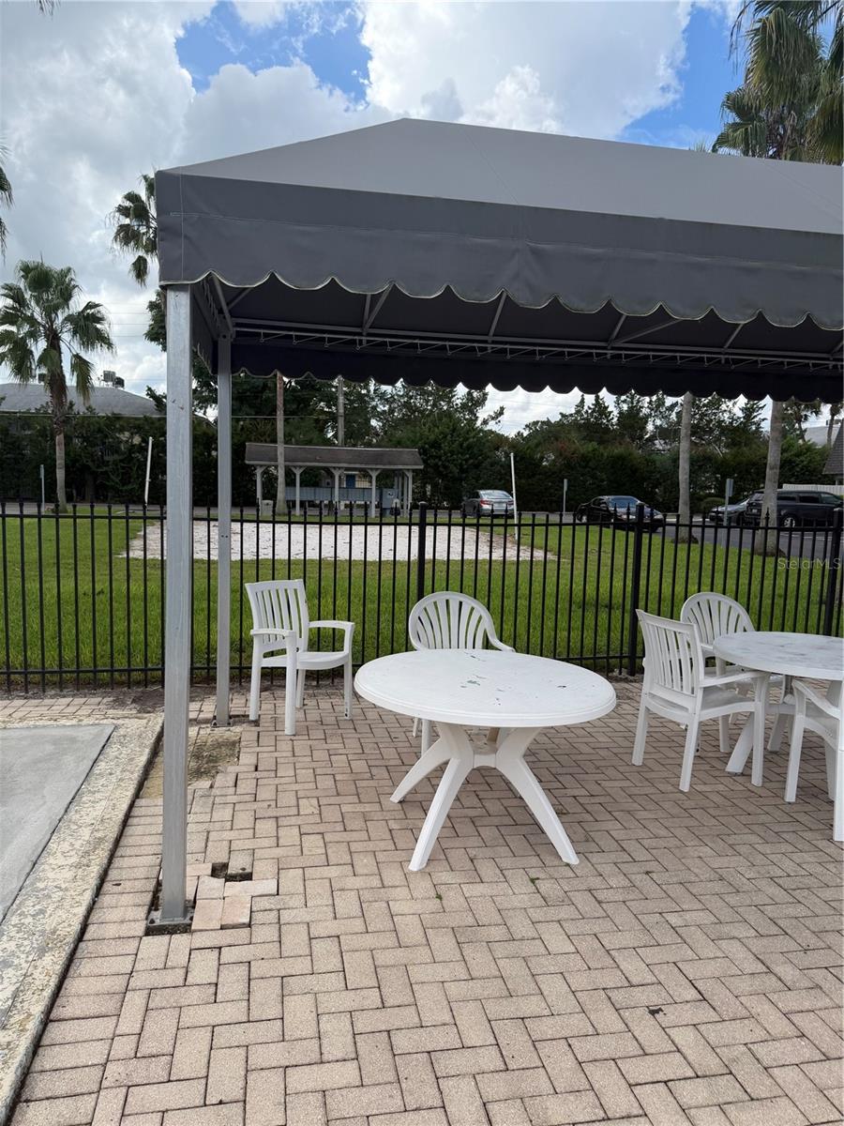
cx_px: 422
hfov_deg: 56.8
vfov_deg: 71.6
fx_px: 780
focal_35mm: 24
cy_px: 563
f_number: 1.78
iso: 80
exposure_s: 1/3759
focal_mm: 6.76
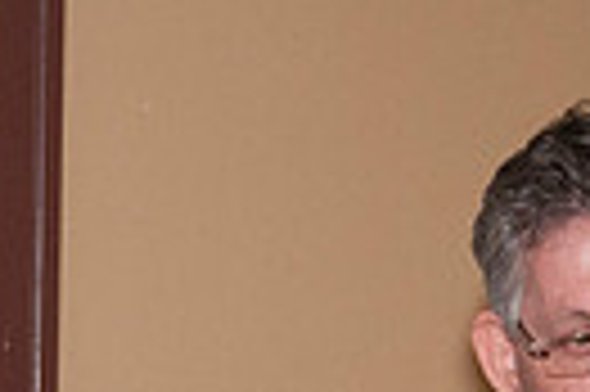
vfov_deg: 4.5
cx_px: 50
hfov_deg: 6.9
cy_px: 714
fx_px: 4894
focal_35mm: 299
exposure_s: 1/80
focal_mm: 45
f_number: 5.6
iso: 800
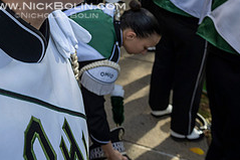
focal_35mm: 34
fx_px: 227
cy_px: -30
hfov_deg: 53.0
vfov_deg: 32.4
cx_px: 56
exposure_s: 1/500
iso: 250
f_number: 4.5
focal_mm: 14
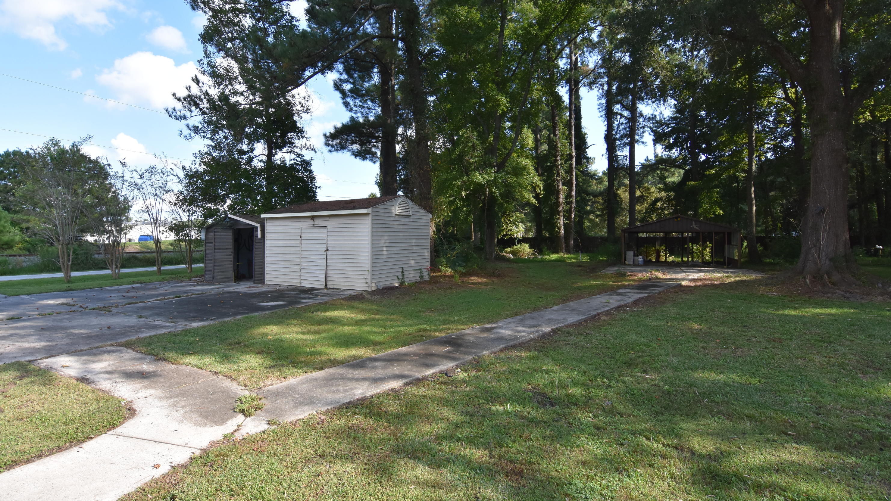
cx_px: 442
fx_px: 414
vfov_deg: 62.2
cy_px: 228
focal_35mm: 18
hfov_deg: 94.2
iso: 640
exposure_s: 1/500
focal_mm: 11
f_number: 8
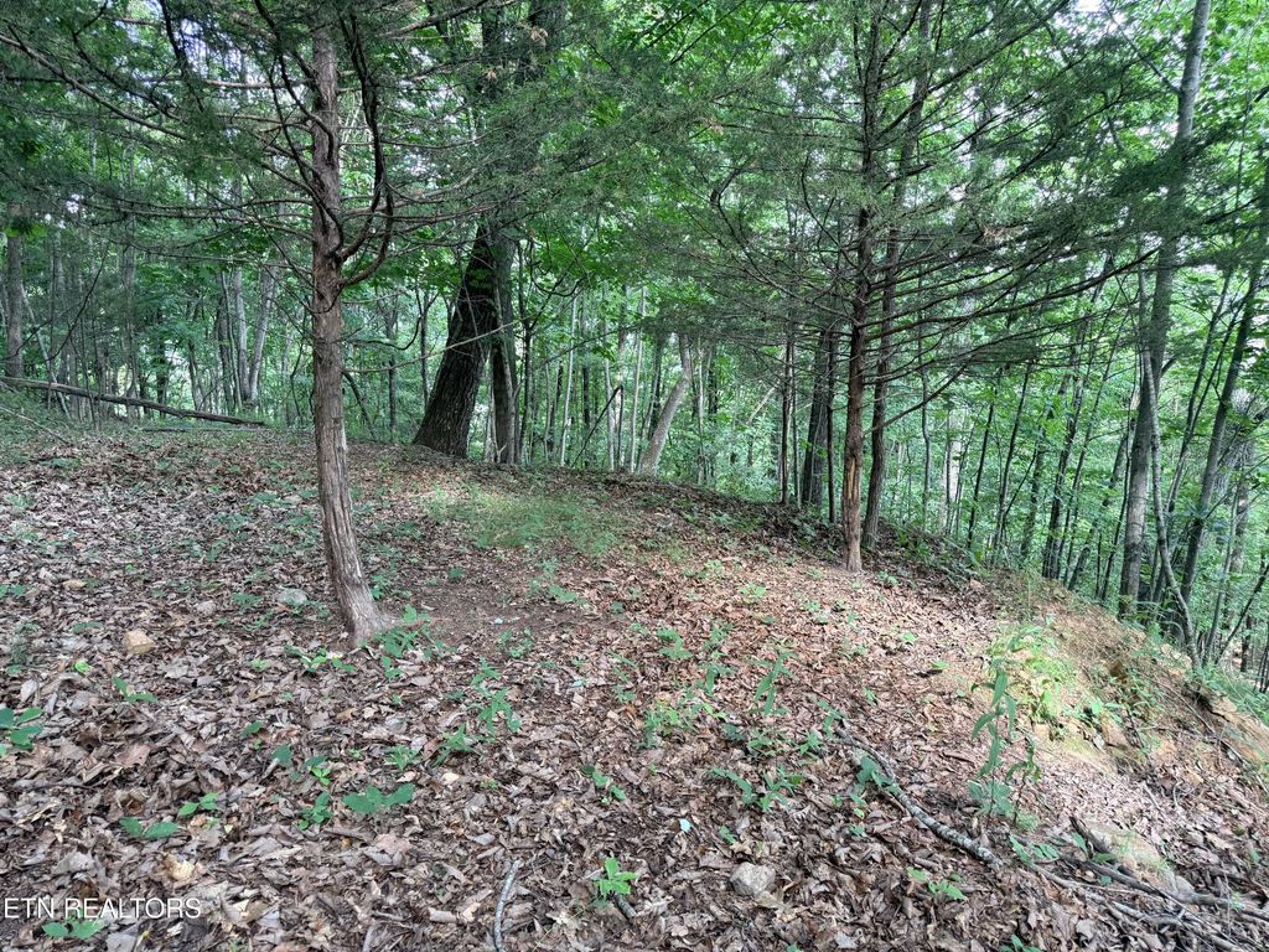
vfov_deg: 56.8
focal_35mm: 24
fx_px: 880
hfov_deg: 71.6
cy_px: 476
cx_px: 634
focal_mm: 6.76
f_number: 1.78
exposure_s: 1/90
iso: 200
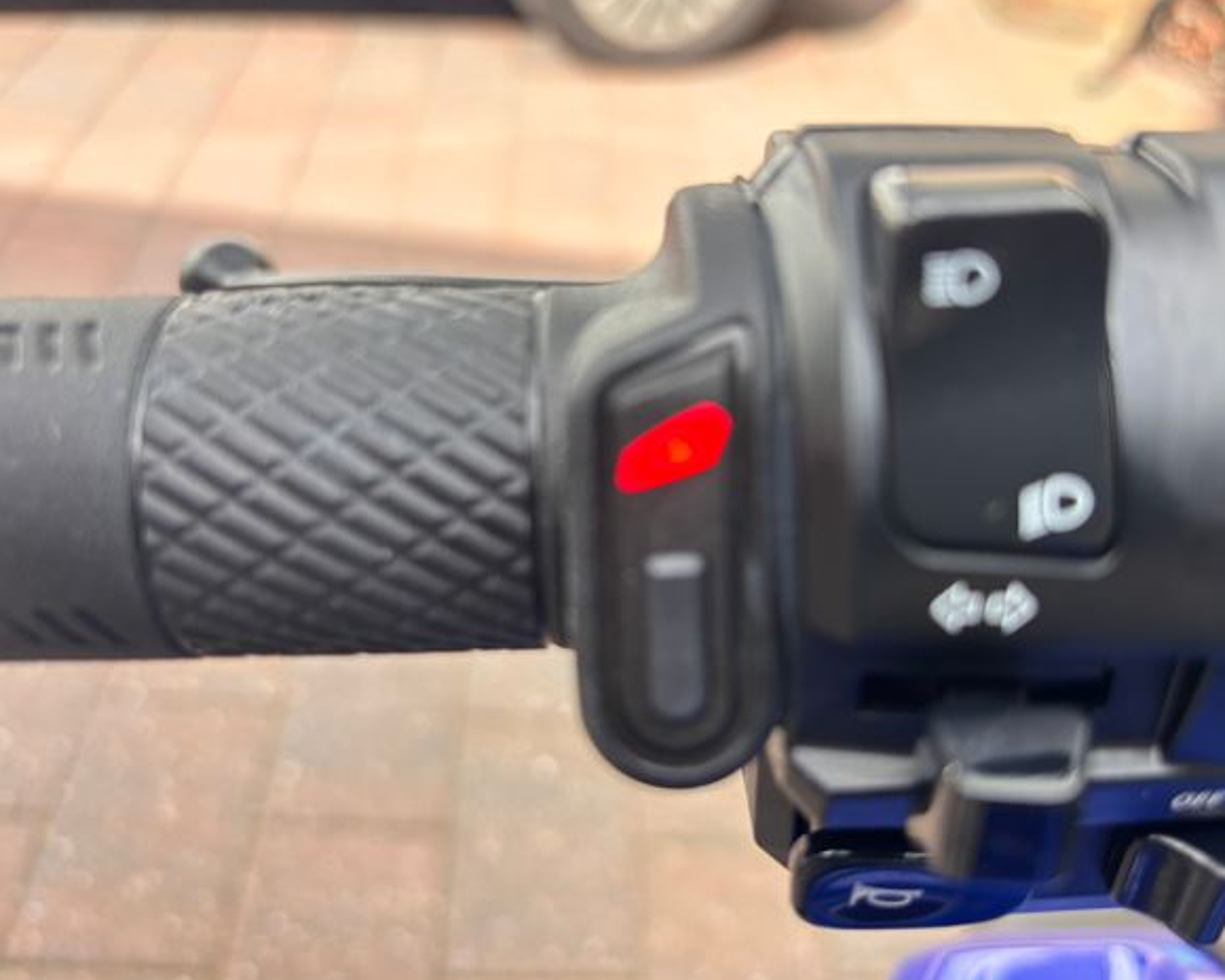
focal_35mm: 28
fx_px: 1015
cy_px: 496
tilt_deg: -41.7
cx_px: 672
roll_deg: -13.2
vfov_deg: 51.5
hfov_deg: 62.1
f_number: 1.6
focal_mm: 5.96
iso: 50
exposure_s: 1/182
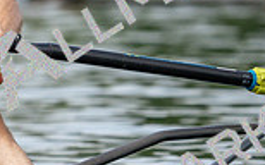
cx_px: -150
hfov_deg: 1.6
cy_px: -51
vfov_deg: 1.0
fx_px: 9194
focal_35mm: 1274
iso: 400
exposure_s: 1/1600
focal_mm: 332
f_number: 6.3
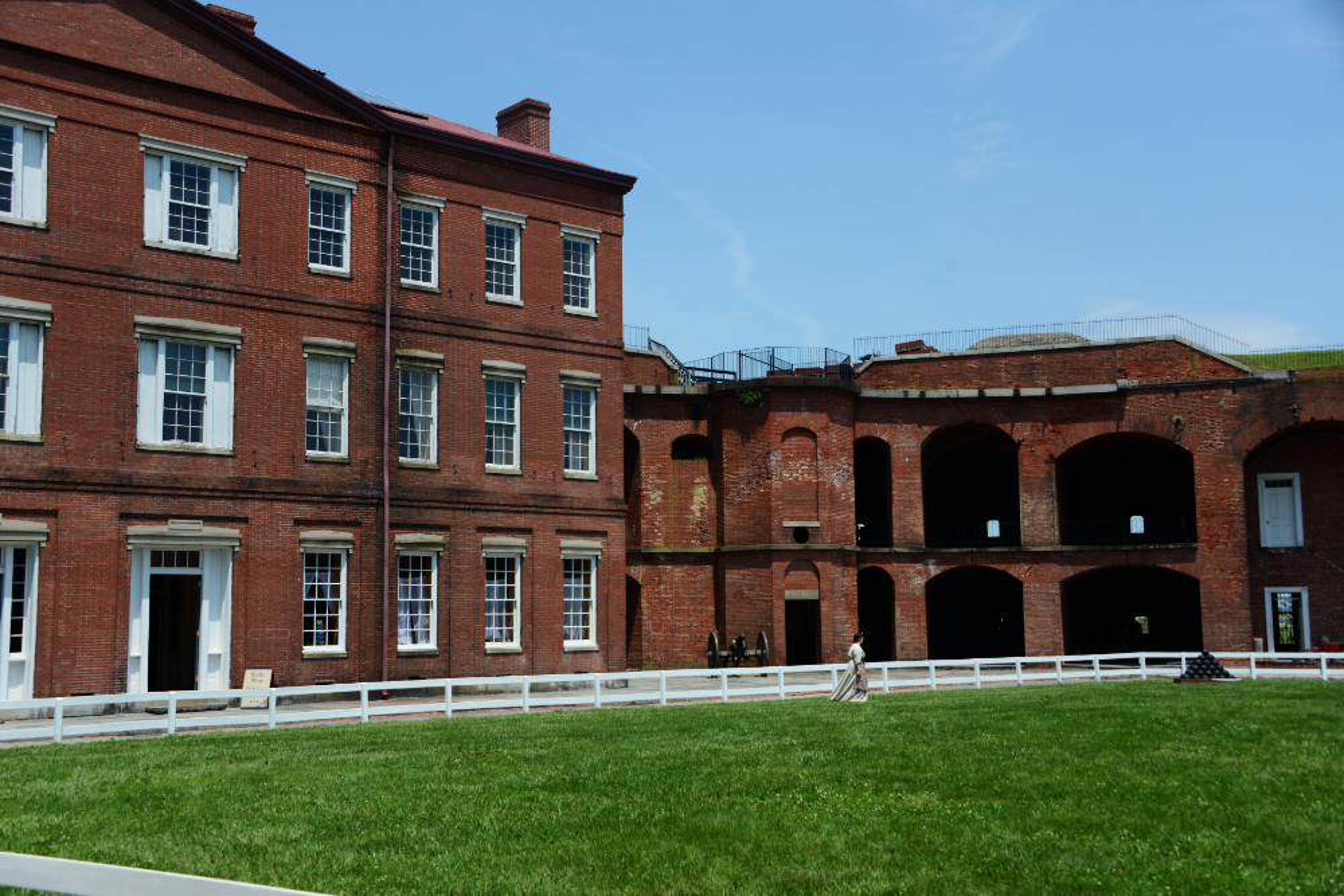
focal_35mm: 40
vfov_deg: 33.4
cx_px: 672
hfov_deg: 48.5
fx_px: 1493
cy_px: 448
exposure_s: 1/1000
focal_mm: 40
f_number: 6.3
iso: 200
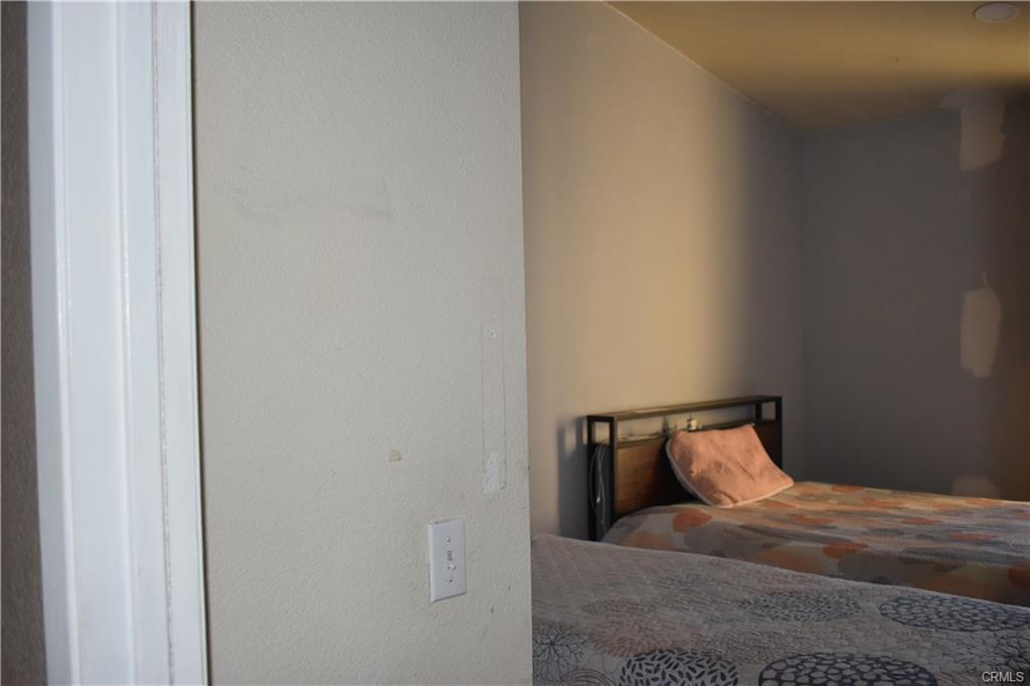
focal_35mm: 36
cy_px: 343
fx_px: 1030
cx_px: 515
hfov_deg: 53.1
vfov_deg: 36.8
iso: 1000
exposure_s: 1/125
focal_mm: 24
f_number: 3.8
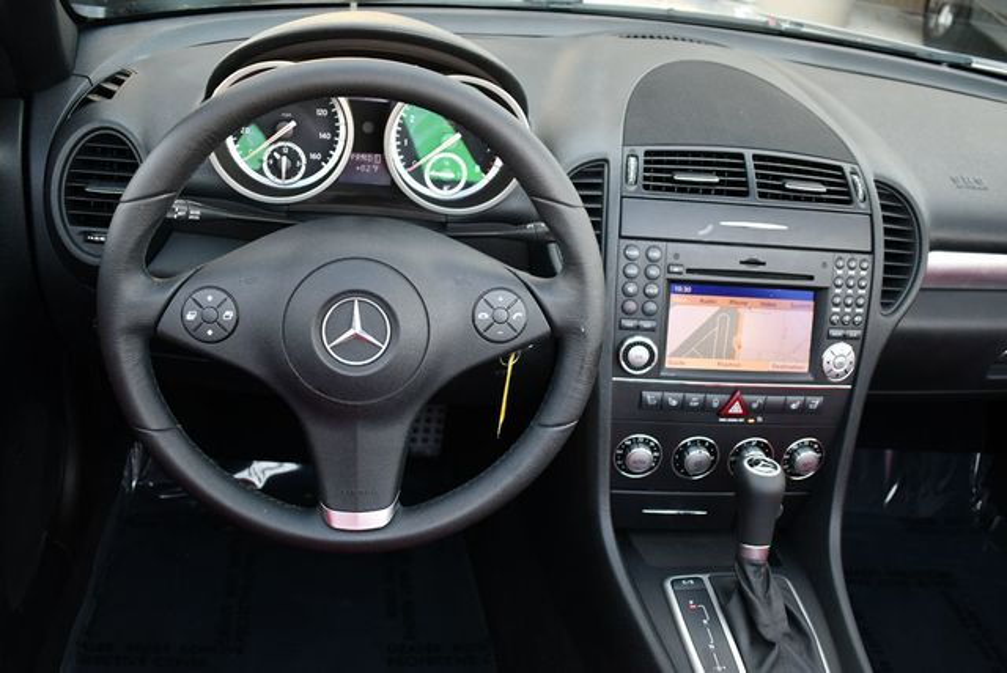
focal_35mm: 36
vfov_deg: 36.9
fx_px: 1008
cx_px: 504
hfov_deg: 53.1
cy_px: 336
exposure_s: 1/250
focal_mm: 18
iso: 720
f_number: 3.5
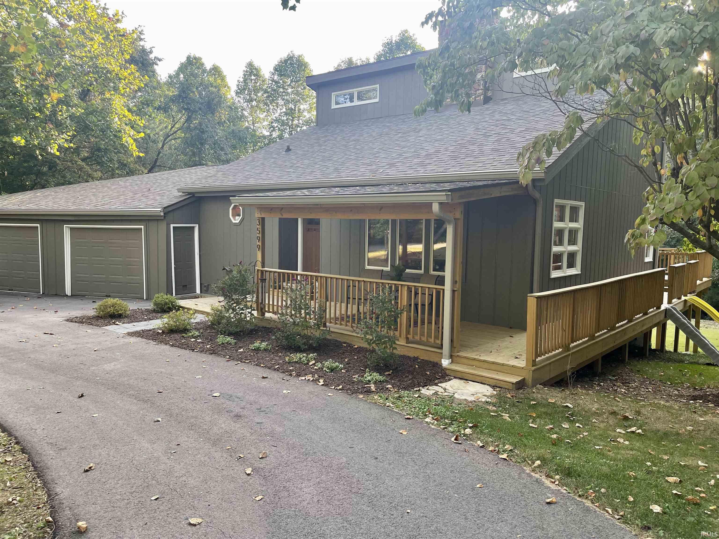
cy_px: 270
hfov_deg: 67.3
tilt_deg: -5.1
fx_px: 540
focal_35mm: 26
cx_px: 360
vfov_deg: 53.1
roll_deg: -1.1
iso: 40
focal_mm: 5.1
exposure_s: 1/121
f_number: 1.6
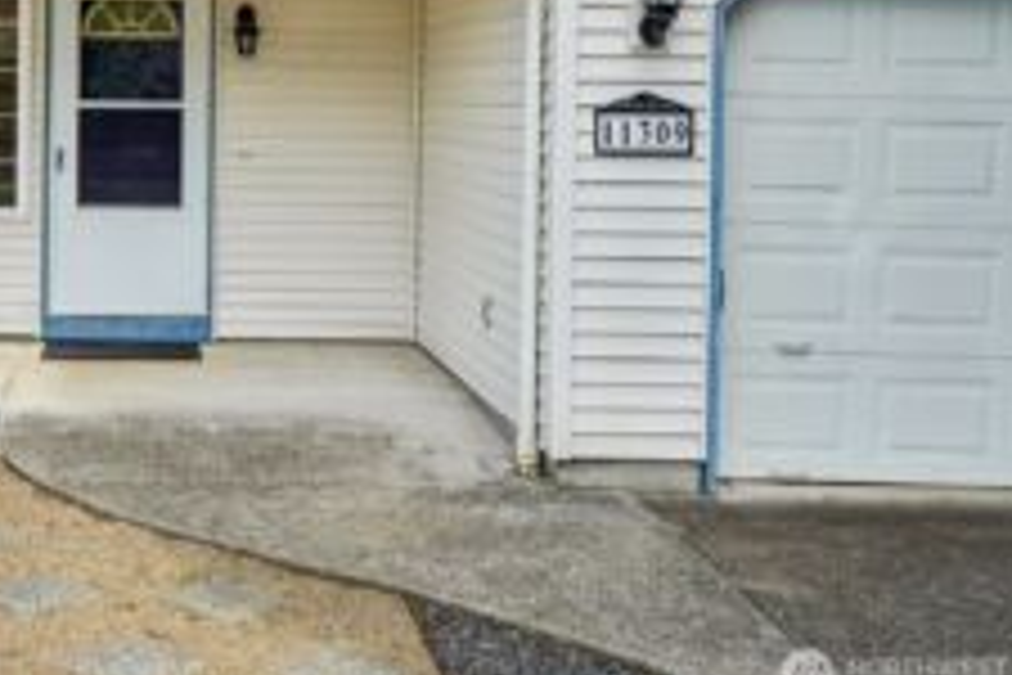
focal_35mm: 57
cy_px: 115
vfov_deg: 23.4
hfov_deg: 33.5
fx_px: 1602
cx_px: 139
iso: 400
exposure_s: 1/800
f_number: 8
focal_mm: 32
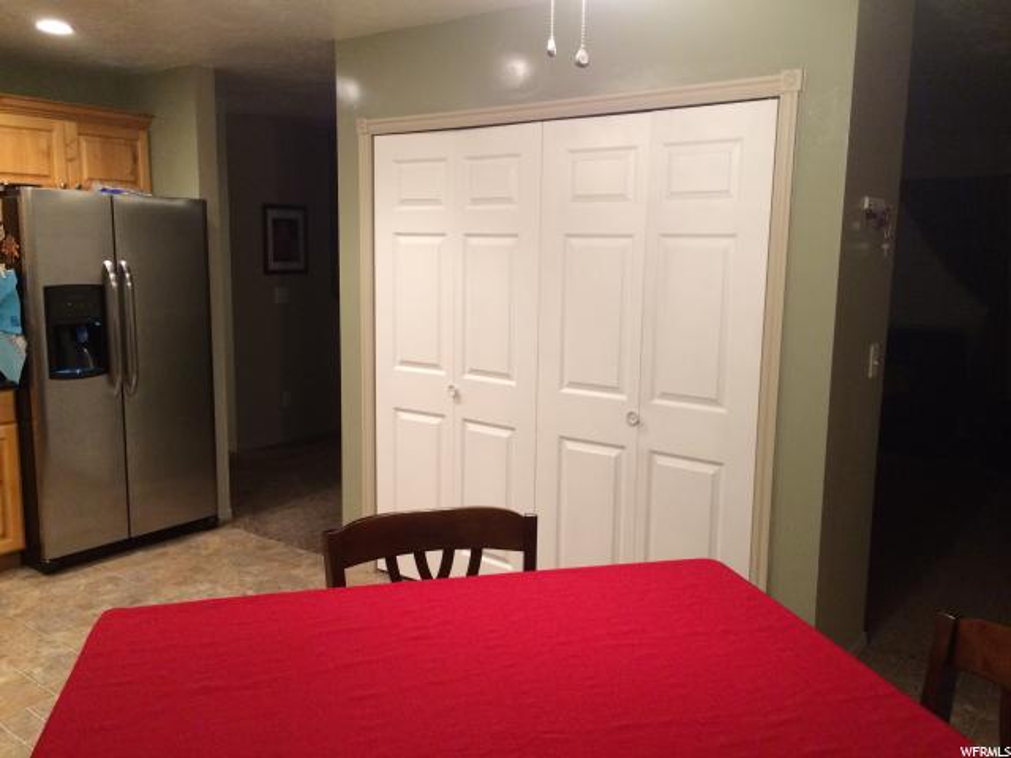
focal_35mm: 29
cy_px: 379
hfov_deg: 61.7
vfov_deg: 48.2
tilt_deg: -8.4
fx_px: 847
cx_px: 506
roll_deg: -0.6
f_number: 2.2
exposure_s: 1/30
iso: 200
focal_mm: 4.15
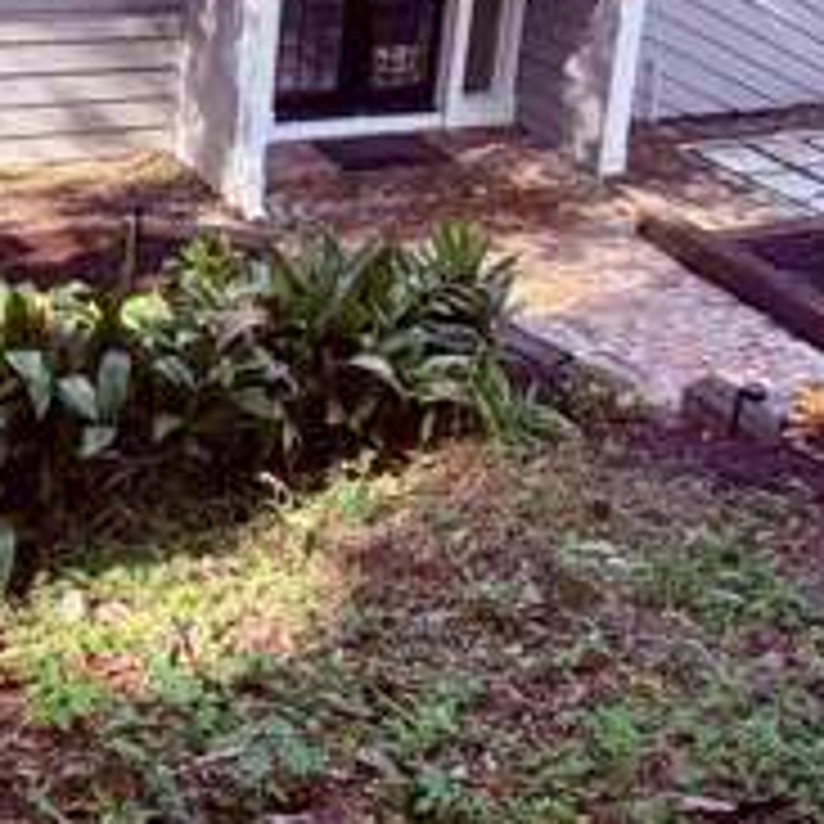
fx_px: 1454
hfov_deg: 31.4
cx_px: 270
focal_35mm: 54
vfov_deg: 30.1
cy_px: 59
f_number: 2.2
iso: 100
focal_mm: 2.22
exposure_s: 1/121
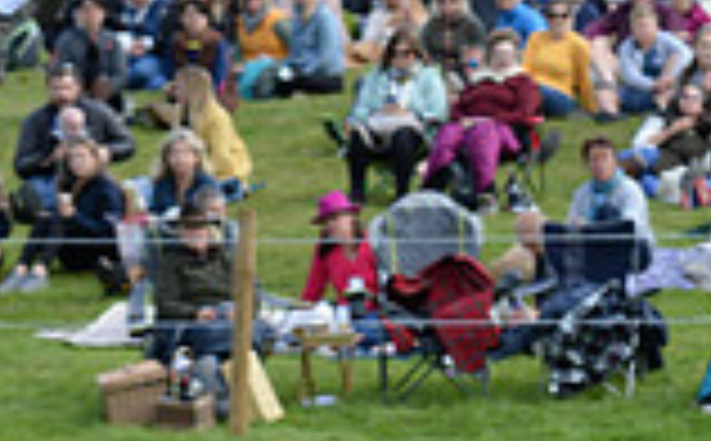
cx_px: 1066
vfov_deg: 2.9
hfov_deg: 4.6
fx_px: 8701
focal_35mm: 450
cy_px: 864
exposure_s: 1/1000
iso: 800
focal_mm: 120
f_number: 7.1
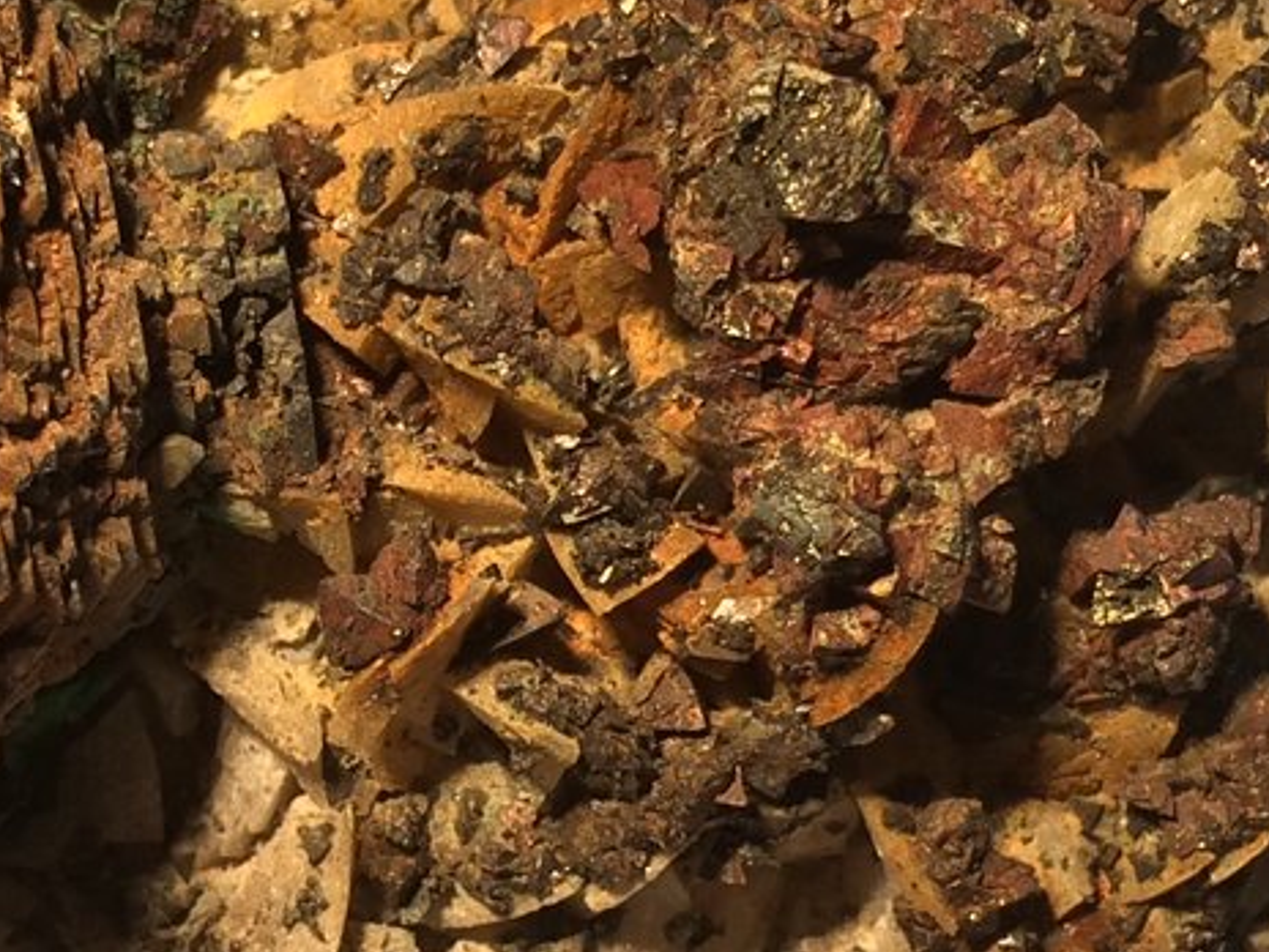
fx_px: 3666
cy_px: 802
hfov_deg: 19.1
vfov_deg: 14.7
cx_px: 33
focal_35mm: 100
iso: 32
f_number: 2.2
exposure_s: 1/234
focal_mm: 4.15
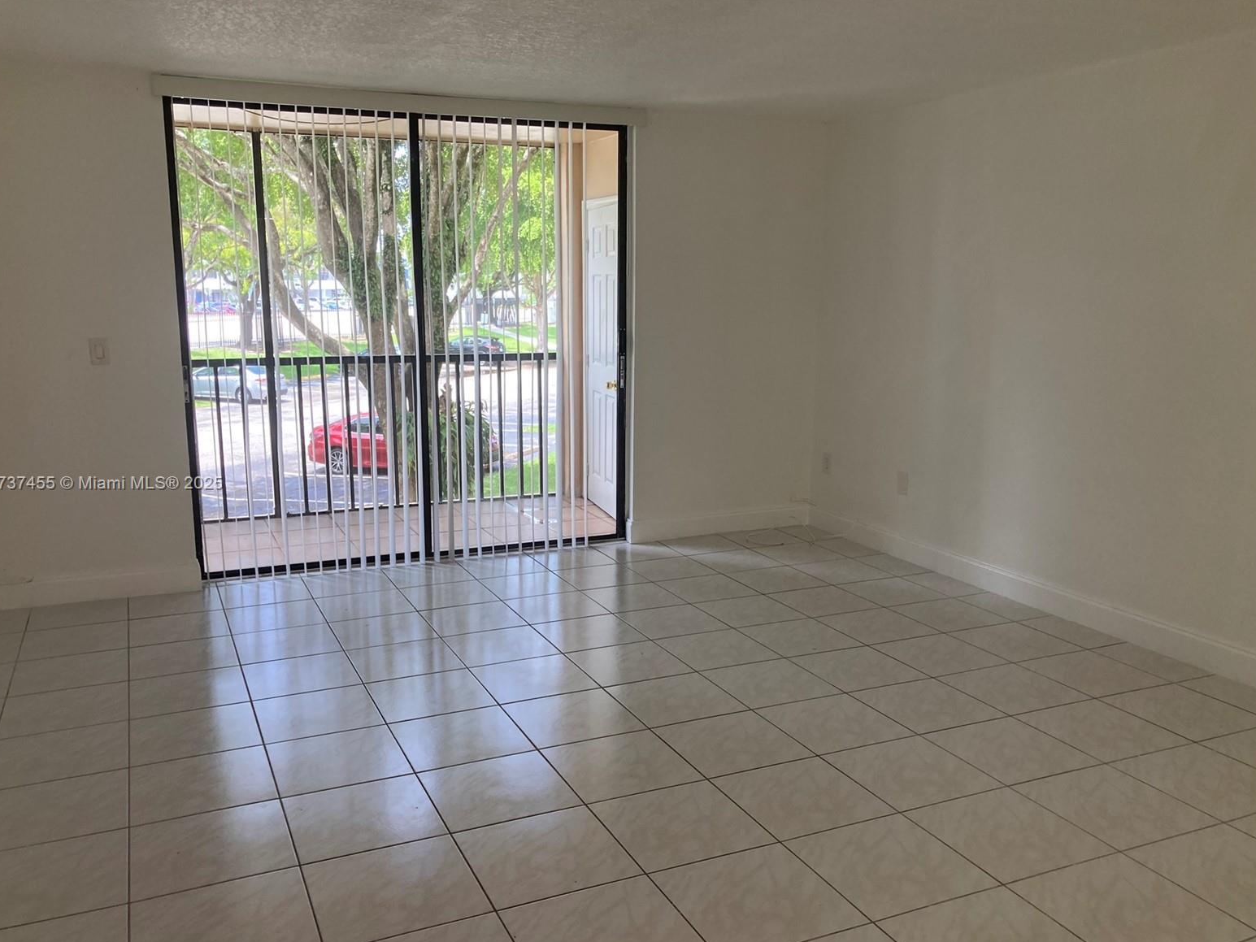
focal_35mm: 29
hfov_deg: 61.6
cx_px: 613
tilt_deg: -10.0
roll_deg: +0.2
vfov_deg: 48.2
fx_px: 1052
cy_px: 484
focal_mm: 3.99
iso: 50
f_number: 1.8
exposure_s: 1/60
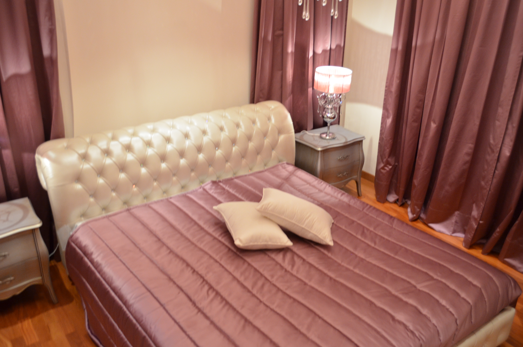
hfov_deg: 57.3
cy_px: 174
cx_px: 262
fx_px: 478
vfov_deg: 39.8
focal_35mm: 33
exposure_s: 1/25
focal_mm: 22
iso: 1000
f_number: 4.5
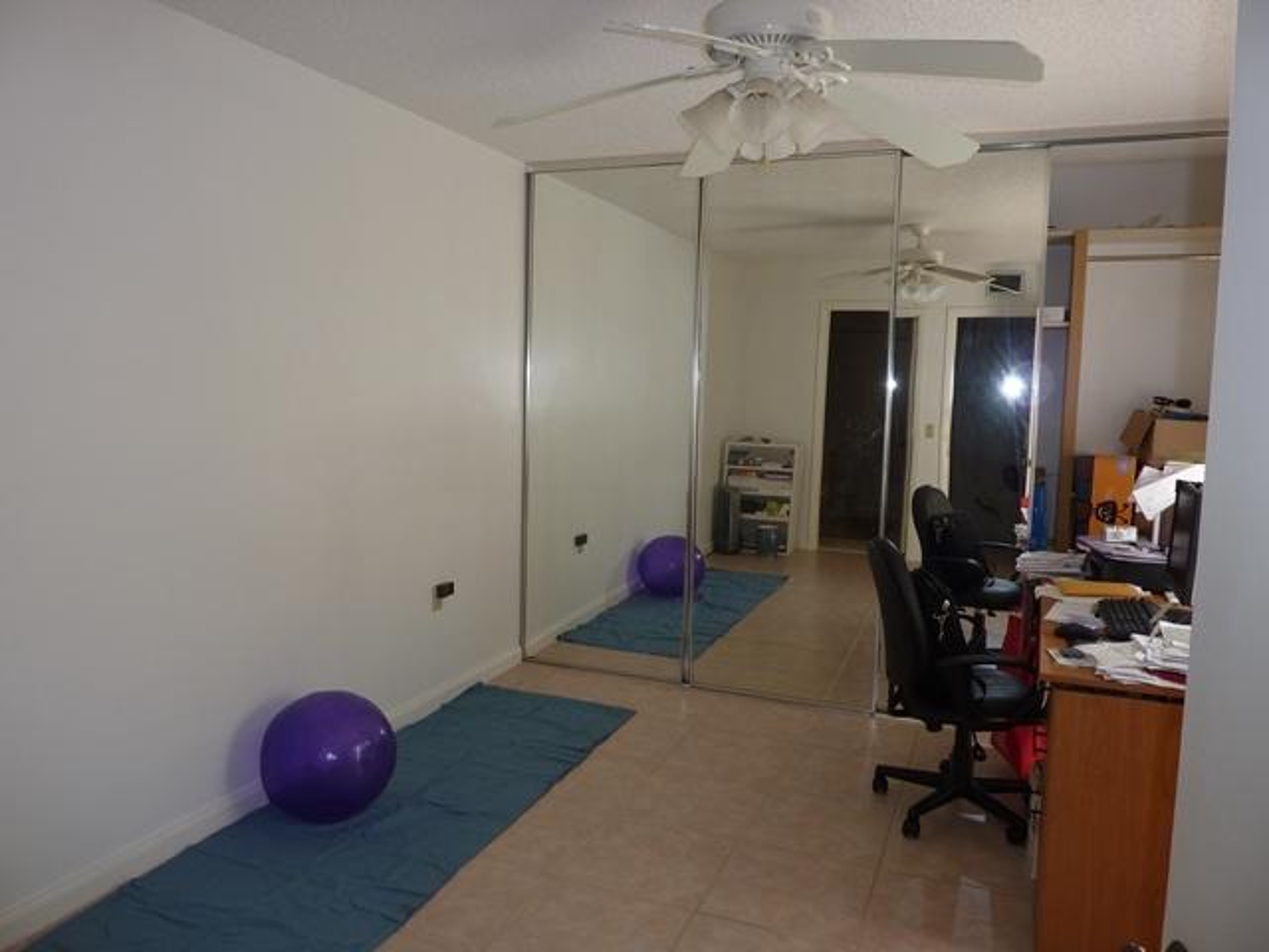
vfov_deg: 54.9
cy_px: 476
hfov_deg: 69.4
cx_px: 634
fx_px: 916
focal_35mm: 25
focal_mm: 4.1
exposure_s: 1/30
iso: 100
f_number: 3.3
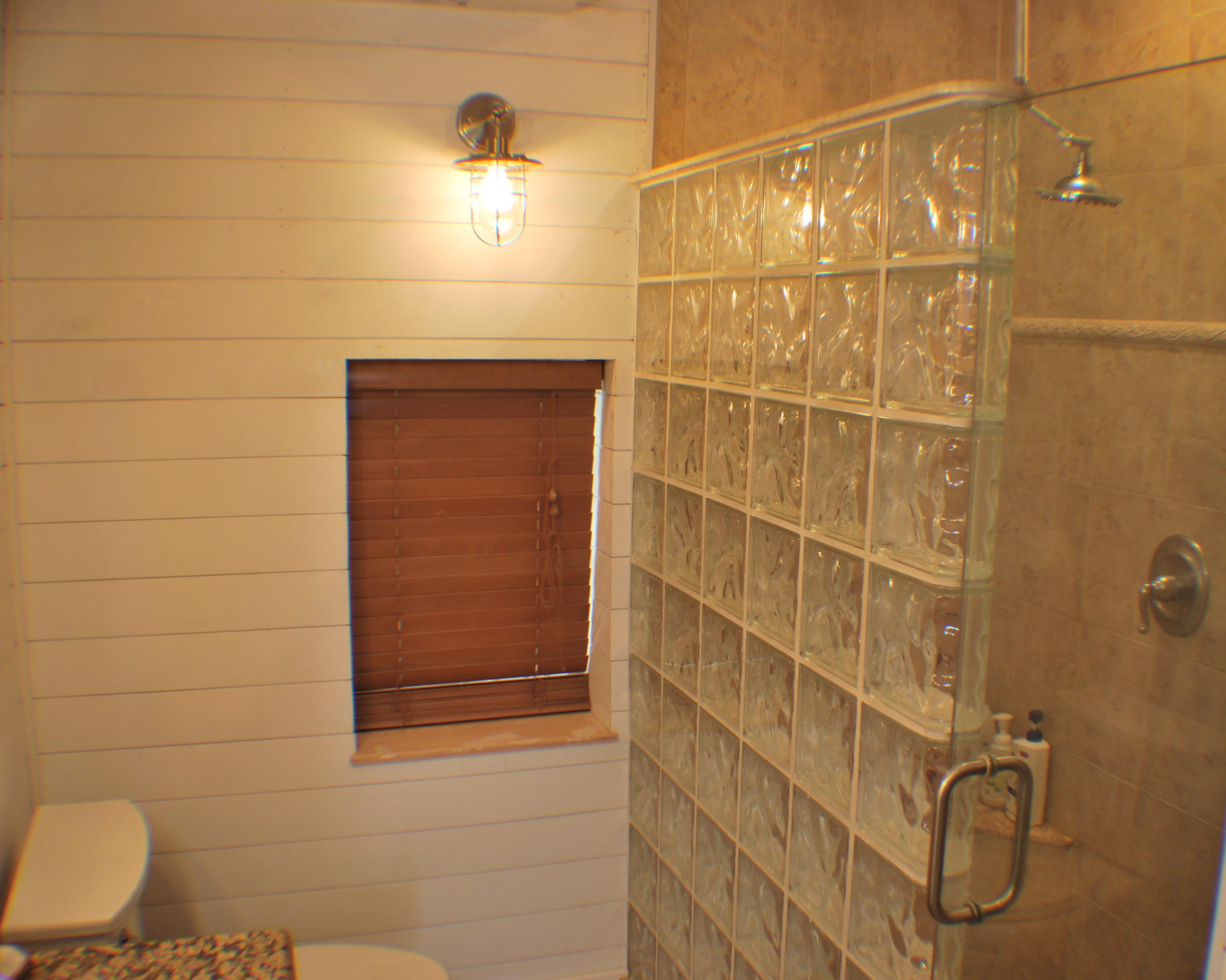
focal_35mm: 41
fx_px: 1488
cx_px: 699
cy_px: 489
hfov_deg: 44.7
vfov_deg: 36.5
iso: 200
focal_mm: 24
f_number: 4.2
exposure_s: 1/40
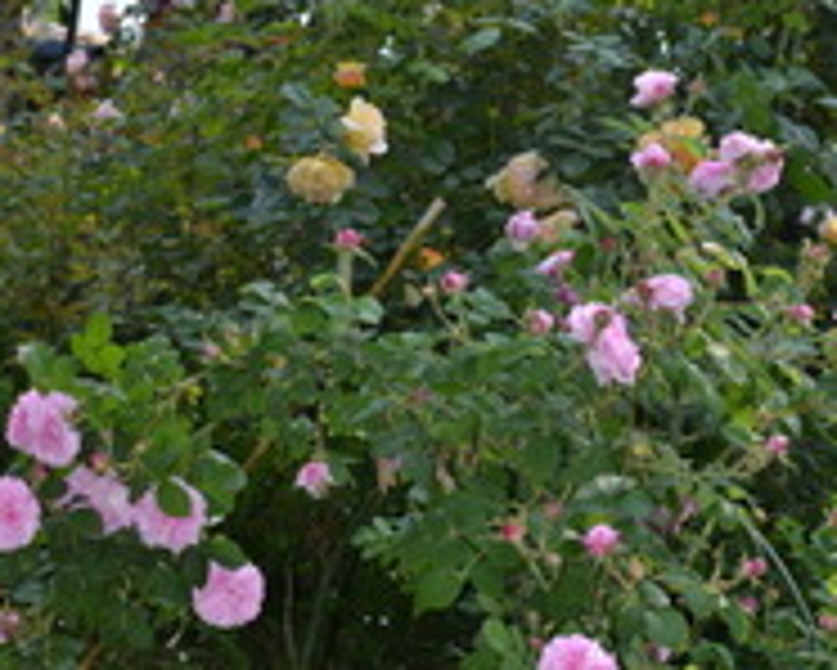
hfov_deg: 19.7
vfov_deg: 15.9
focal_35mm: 97
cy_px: 274
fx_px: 2404
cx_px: 547
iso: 100
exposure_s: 1/80
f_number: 8
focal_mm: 32
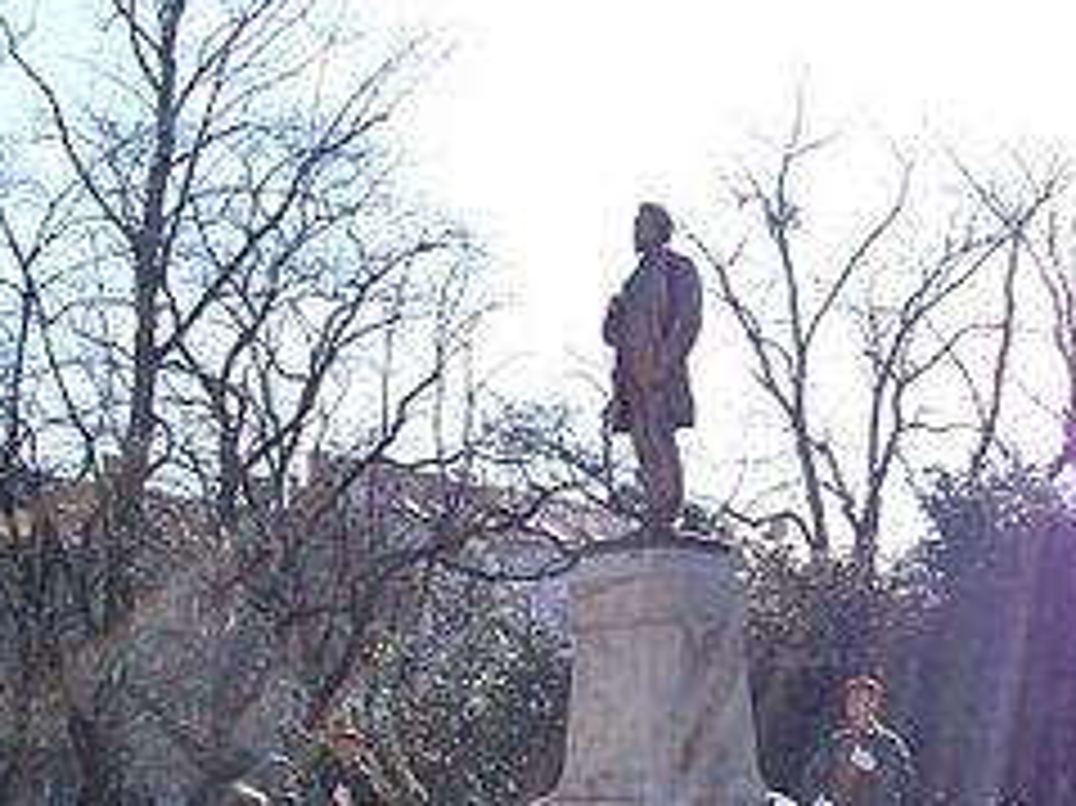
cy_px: 630
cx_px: 635
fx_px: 1771
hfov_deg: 33.7
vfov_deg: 25.3
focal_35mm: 57
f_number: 5.6
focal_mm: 5.6
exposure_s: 1/250
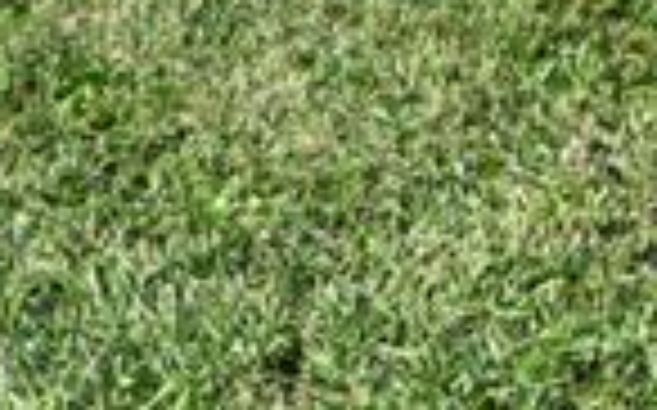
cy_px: -906
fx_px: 3972
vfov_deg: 5.5
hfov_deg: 8.8
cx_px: 1454
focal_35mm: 222
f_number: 8
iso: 400
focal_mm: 31
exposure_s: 1/800
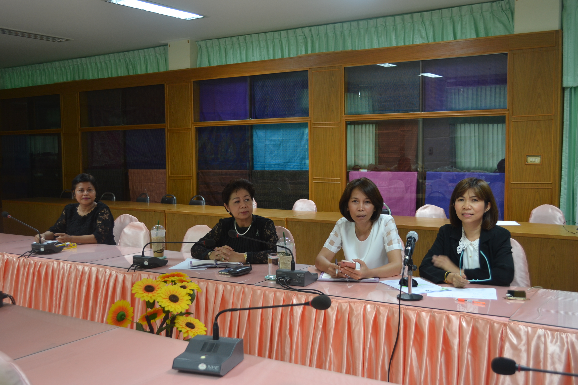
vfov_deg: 36.9
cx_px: 289
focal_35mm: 36
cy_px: 192
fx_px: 578
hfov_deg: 53.1
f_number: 4
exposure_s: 1/25
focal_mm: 24
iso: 400
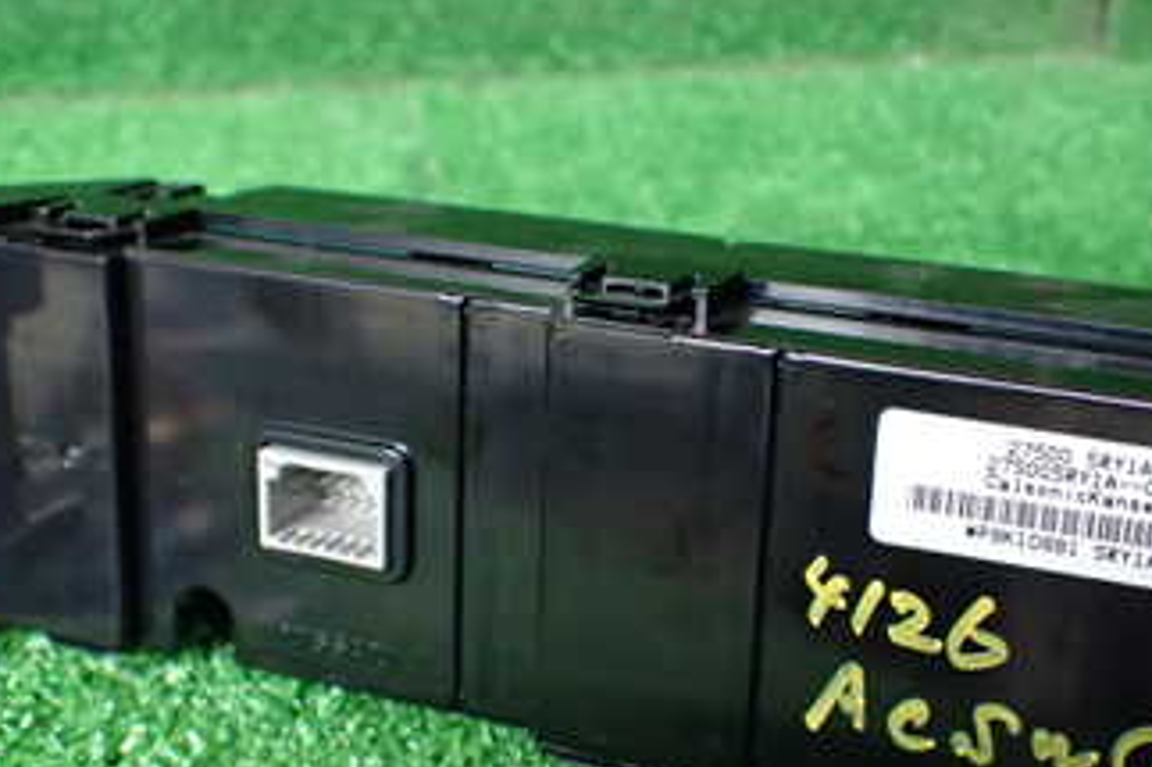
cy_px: 503
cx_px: 621
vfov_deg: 23.3
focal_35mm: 58
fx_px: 1855
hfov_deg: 34.5
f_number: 2.3
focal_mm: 5.4
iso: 500
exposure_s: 1/125
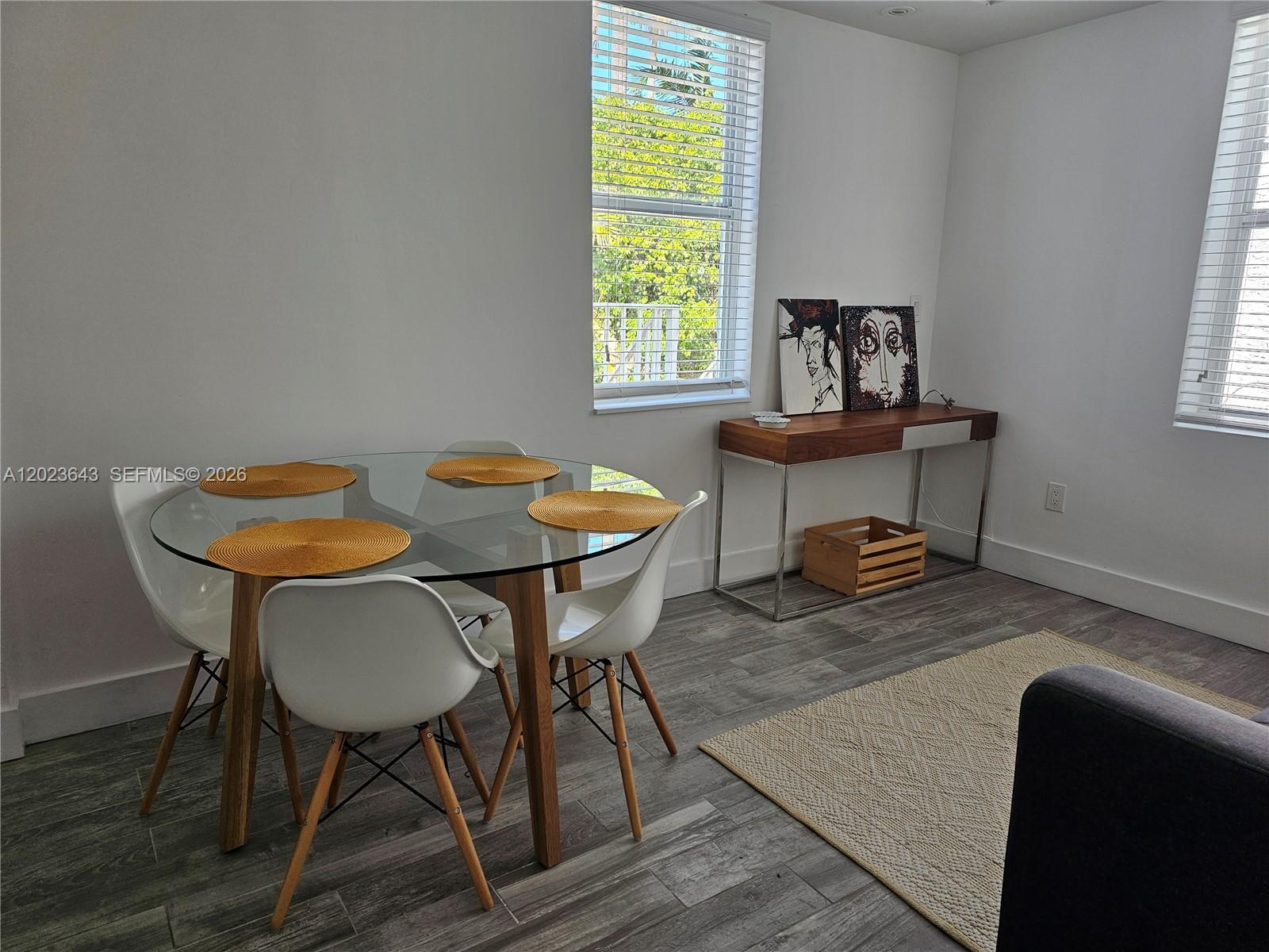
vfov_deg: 58.9
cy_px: 476
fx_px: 843
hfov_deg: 73.9
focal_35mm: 23
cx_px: 634
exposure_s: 1/180
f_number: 1.7
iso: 80
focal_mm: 6.3
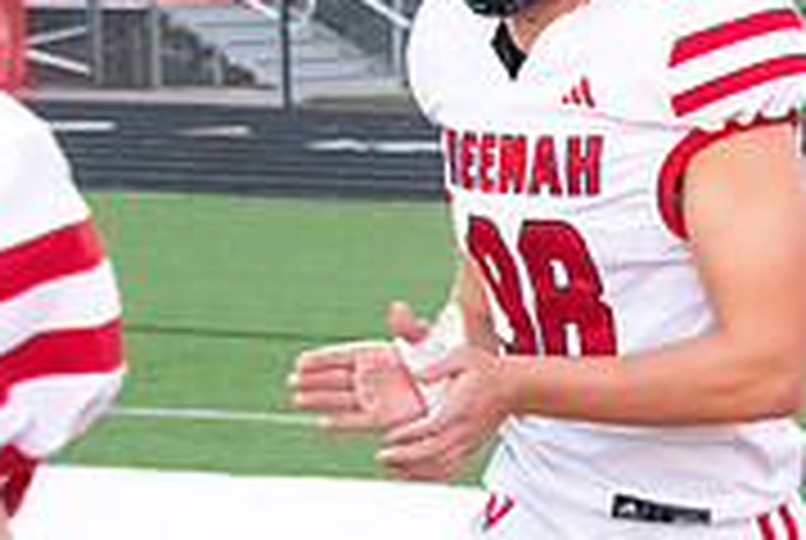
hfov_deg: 11.1
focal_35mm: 181
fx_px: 4059
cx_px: 1031
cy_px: 344
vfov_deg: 7.6
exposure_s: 1/640
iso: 10000
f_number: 7.1
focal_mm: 56
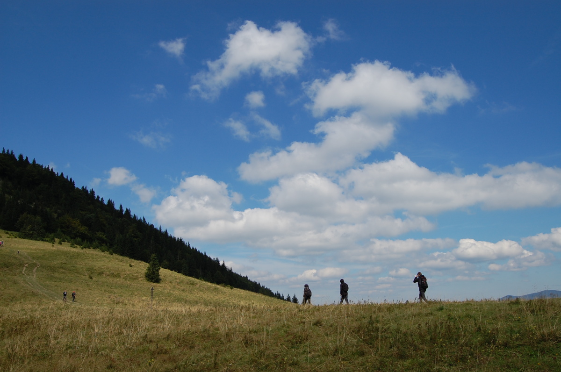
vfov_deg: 45.5
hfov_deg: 64.6
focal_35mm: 28
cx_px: 280
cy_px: 186
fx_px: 443
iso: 200
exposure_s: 1/400
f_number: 10
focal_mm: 19
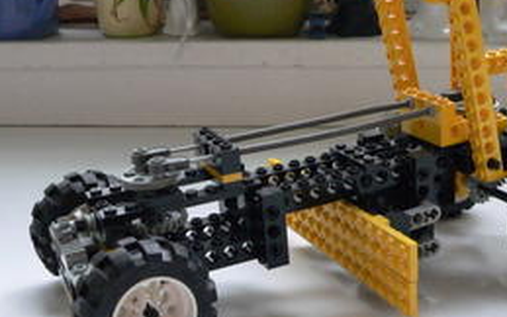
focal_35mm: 53
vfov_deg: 24.4
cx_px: 333
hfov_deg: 37.8
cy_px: 188
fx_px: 732
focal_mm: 6
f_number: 2.8
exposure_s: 1/15
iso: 400
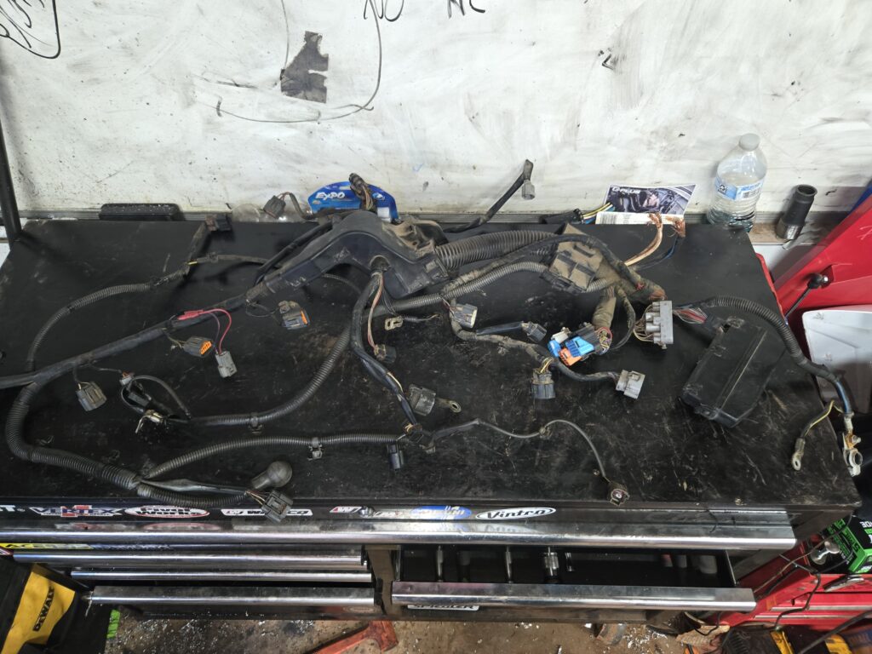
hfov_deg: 73.9
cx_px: 436
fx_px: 579
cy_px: 327
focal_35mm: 23
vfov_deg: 58.9
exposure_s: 1/15
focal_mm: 5.4
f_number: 1.8
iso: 125
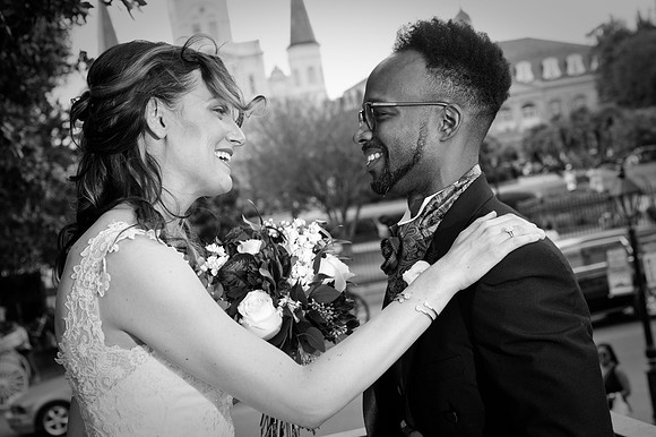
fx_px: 1275
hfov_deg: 28.9
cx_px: 328
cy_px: 218
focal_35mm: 70
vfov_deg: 19.4
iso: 320
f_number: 8
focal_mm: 70
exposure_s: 1/250
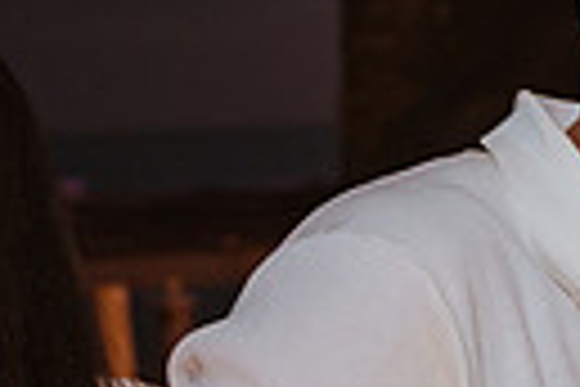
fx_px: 1965
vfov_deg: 11.2
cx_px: 1103
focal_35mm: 122
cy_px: 318
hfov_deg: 14.4
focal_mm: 24
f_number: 2.8
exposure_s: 1/20
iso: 800
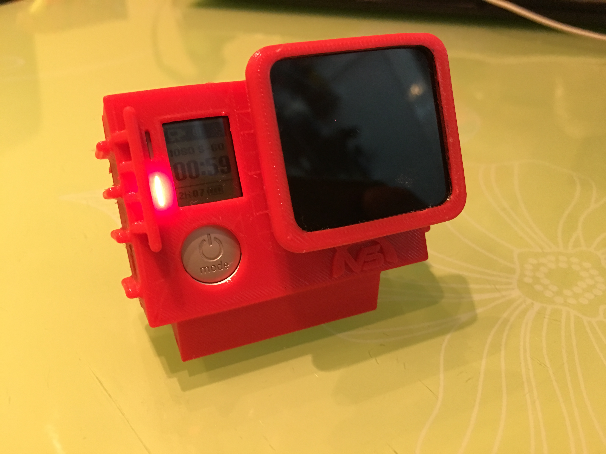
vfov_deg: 48.2
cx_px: 303
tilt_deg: -31.2
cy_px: 227
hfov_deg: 61.7
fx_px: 508
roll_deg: -0.5
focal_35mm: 29
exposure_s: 1/10
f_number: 2.2
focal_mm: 4.15
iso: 80
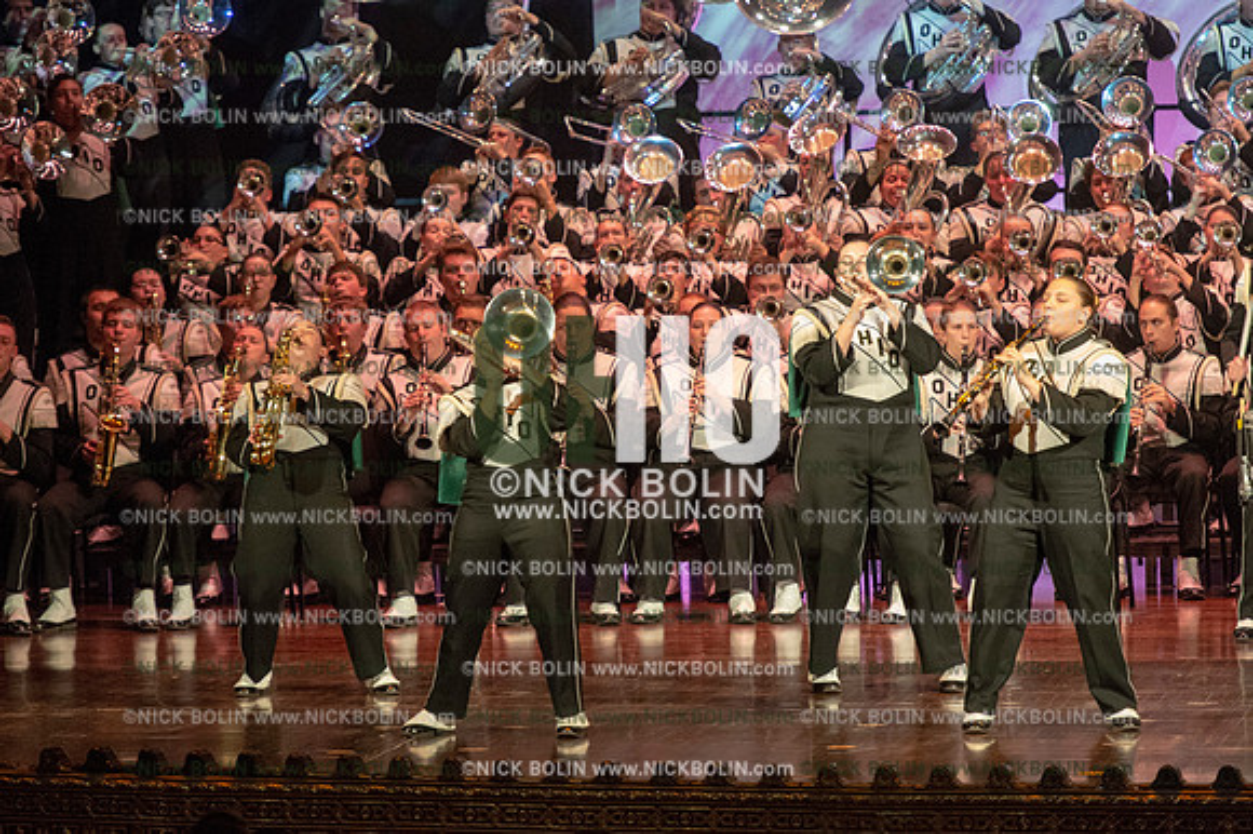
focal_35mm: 230
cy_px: 417
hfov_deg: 9.0
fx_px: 8000
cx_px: 626
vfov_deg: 6.0
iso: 8000
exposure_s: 1/200
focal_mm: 230
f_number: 5.6
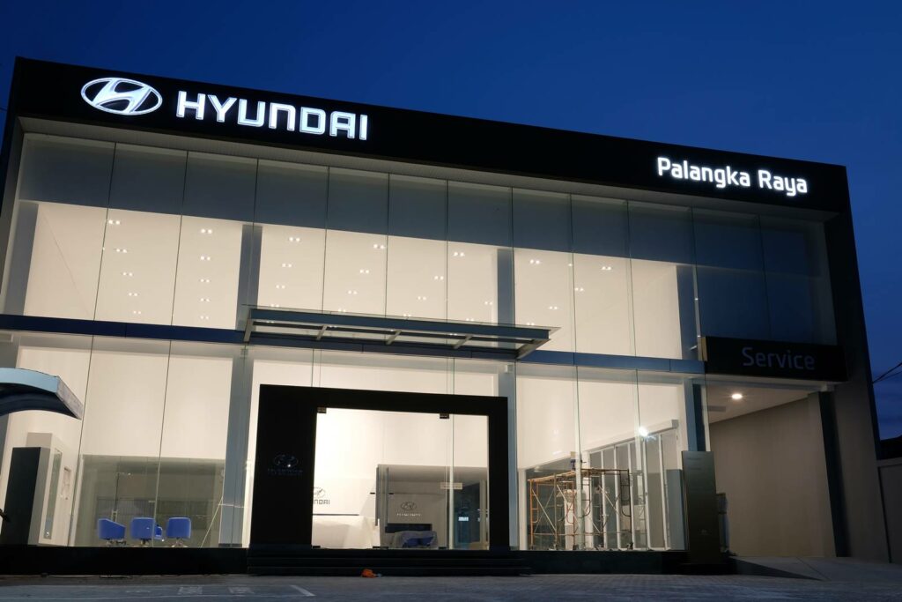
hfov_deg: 54.4
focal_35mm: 35
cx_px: 451
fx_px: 877
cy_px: 301
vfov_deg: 37.9
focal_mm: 23
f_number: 16
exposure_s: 1.2
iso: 200
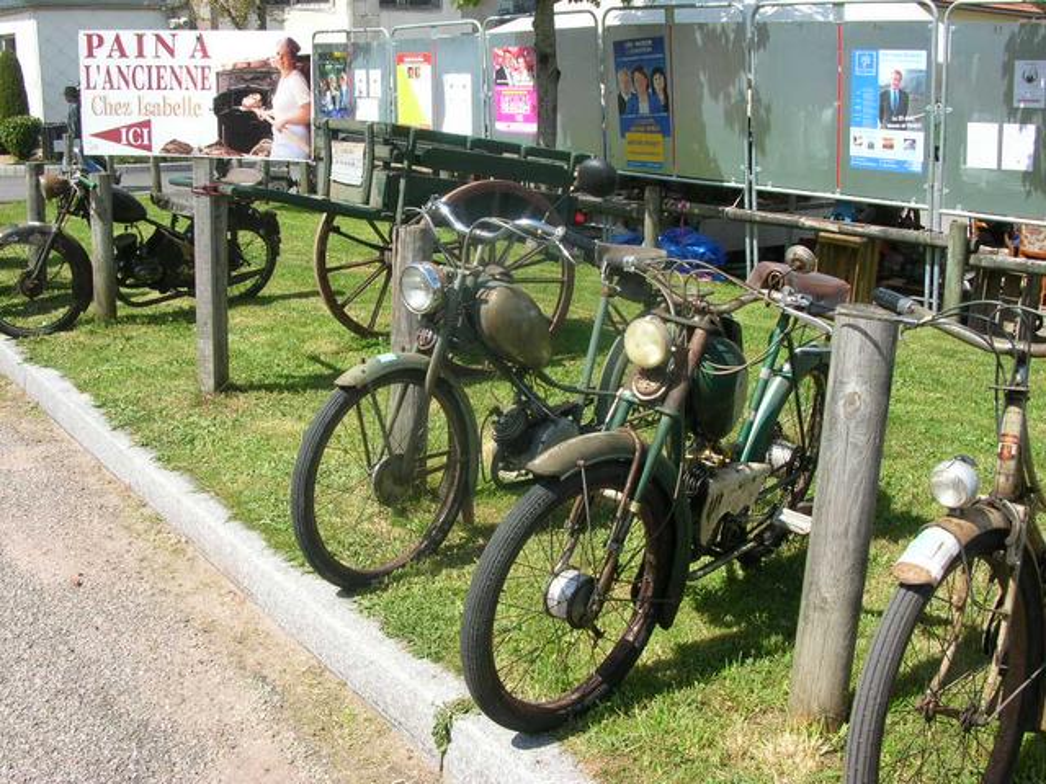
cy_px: 392
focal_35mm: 37
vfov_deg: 38.7
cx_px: 523
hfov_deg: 50.1
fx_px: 1118
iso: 50
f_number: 5.8
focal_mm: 6.2
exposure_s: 1/180
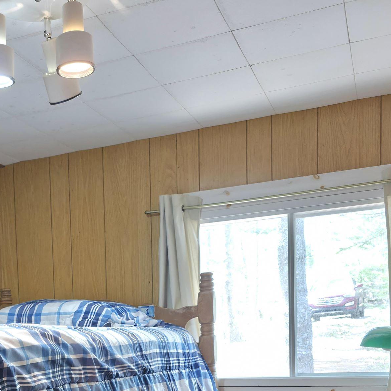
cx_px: 39
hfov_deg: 30.8
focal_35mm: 53
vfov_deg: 30.3
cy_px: 377
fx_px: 677
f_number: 1.7
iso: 200
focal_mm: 6.3
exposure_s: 1/40
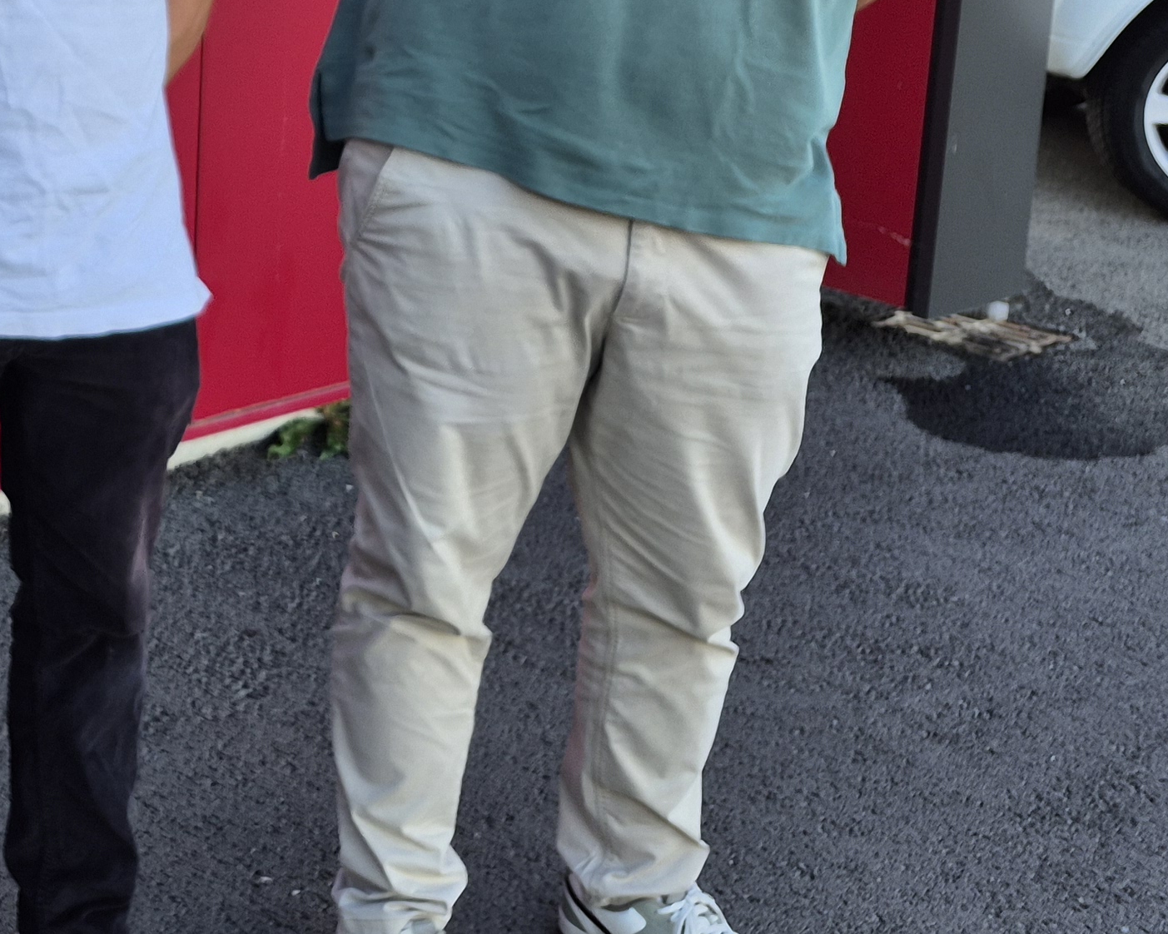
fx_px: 2212
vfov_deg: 21.7
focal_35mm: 64
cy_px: -251
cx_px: -460
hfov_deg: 24.6
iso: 25
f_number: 1.8
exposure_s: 1/261
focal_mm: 5.4
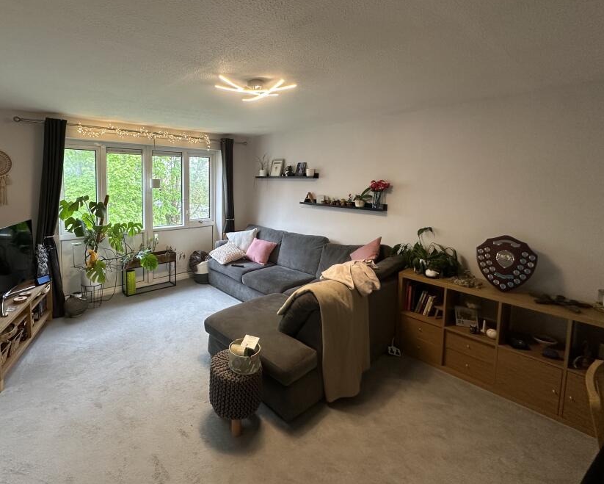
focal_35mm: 17
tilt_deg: -4.1
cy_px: 203
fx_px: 304
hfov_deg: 88.2
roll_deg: +0.0
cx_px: 235
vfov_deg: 76.4
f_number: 2.2
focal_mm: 2.22
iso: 160
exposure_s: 1/50
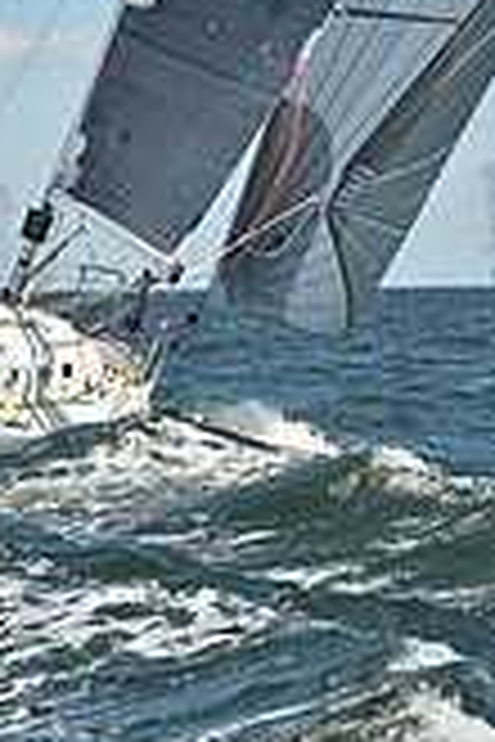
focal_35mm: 246
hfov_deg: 5.6
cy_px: -490
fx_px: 5073
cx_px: 245
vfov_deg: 8.1
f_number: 8
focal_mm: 70
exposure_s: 1/1250
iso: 250
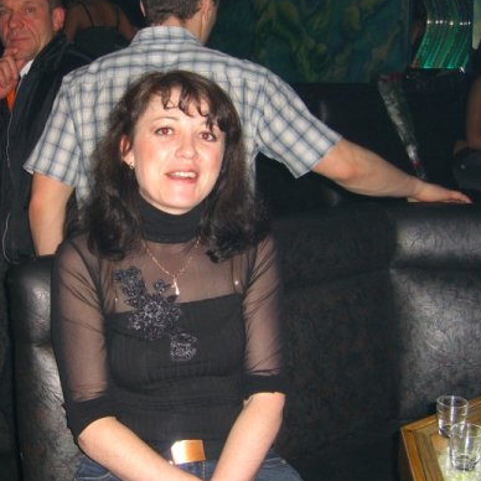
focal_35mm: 52
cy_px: 262
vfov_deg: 32.8
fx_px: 817
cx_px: 145
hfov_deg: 32.4
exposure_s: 1/60
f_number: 2.8
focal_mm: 7.9
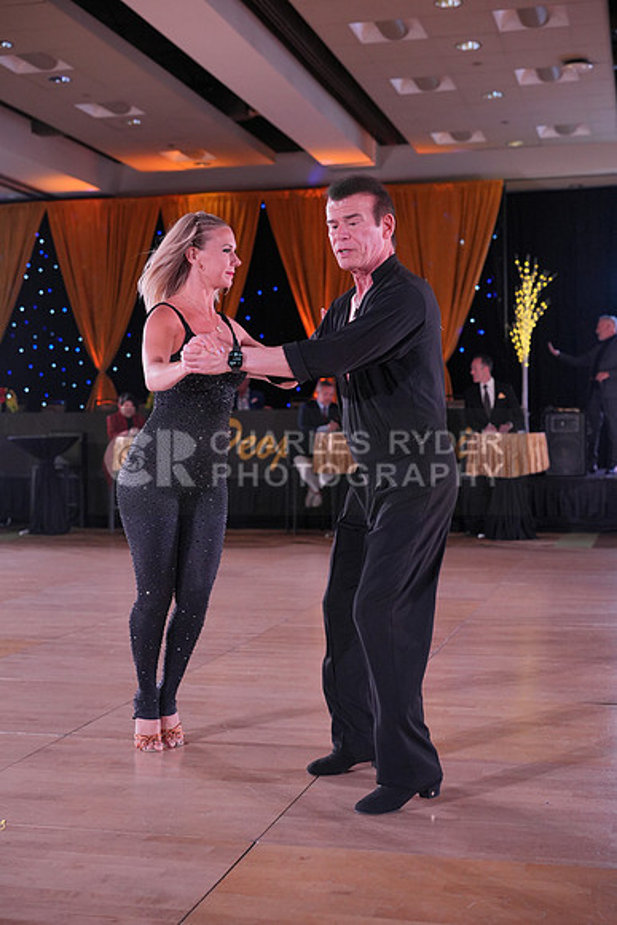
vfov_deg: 39.6
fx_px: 1285
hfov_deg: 27.0
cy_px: 462
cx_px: 308
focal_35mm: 50
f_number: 3.5
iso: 1600
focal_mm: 50
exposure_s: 1/400
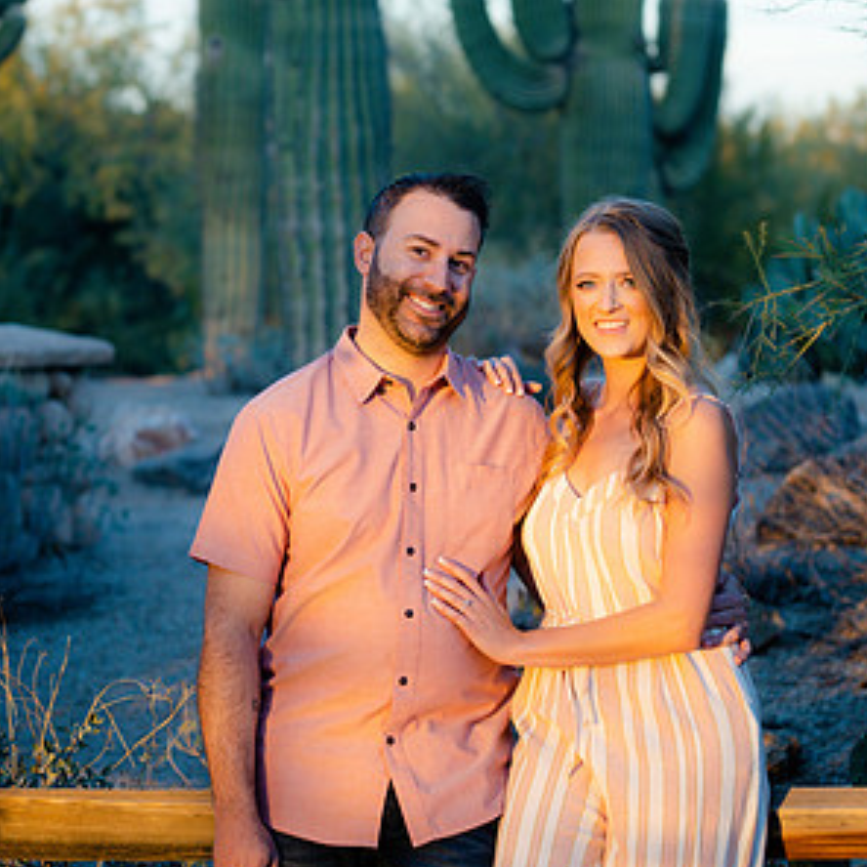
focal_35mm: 124
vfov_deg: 14.0
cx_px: 436
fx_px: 3514
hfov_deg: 14.1
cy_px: 305
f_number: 4
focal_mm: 96
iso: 320
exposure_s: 1/250
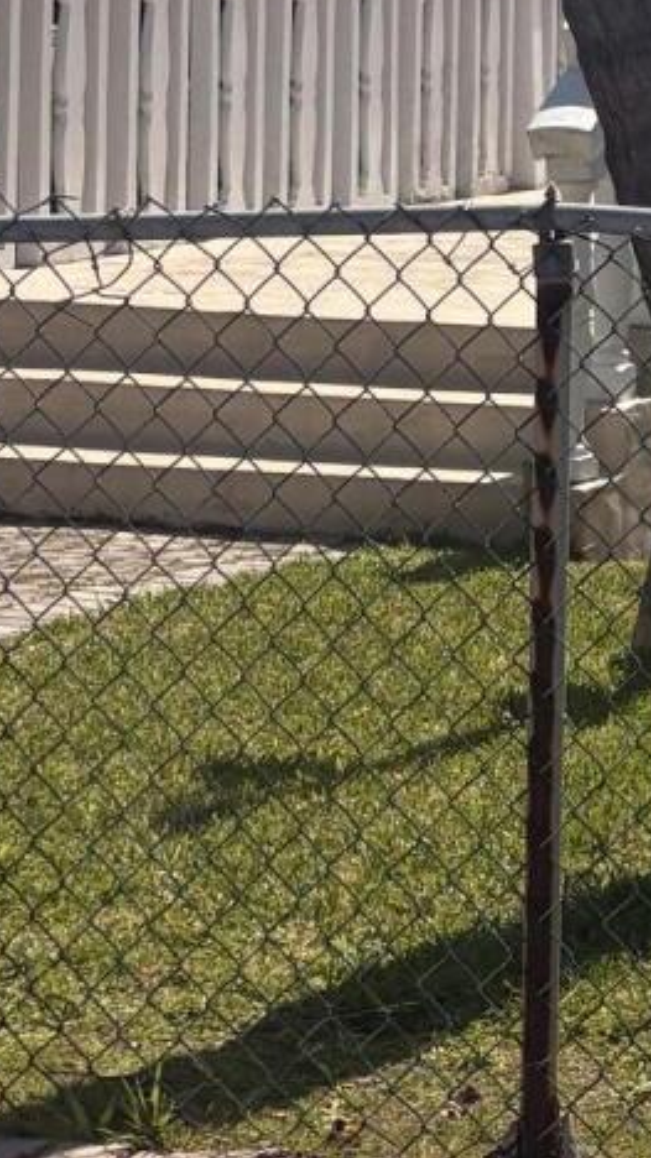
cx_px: 1545
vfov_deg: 17.5
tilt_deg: -3.0
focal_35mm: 121
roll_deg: -2.0
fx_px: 3716
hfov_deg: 9.0
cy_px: 151
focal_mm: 5.96
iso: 50
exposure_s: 1/6329
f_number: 1.6
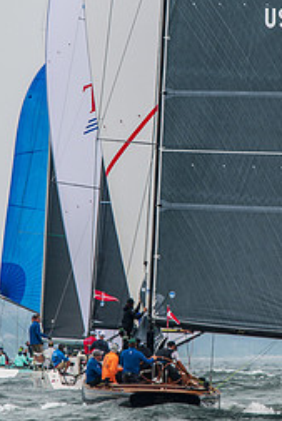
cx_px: 202
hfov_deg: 1.7
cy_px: 143
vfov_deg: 2.6
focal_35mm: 799
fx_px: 9375
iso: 200
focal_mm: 300
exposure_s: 1/1600
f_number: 5
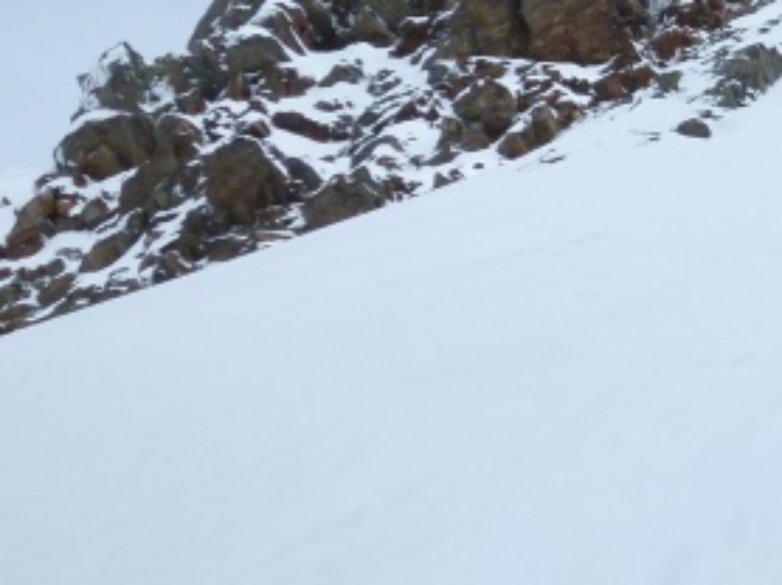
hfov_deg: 16.1
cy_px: 169
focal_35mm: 118
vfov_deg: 12.5
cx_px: 900
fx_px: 2663
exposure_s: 1/2000
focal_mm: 7.4
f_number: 3.3
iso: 100
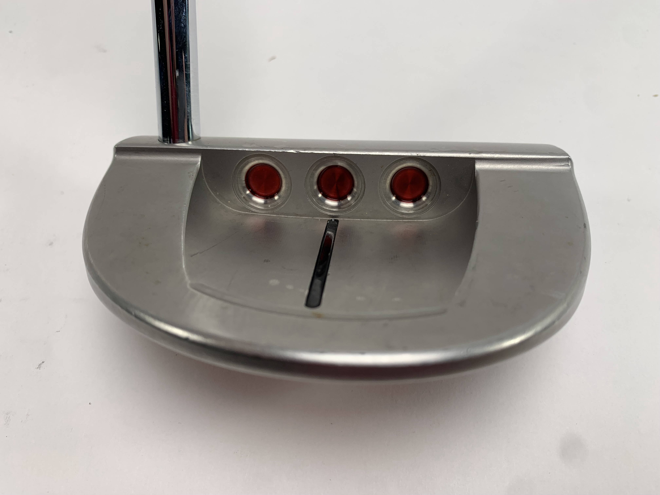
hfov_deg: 67.3
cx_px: 330
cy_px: 248
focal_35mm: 26
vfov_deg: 53.1
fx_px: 496
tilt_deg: -59.5
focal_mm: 4.25
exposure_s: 1/172
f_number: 1.8
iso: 25
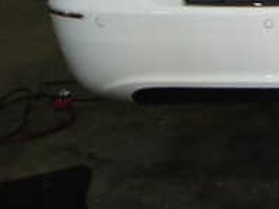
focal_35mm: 92
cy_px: 13
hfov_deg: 18.9
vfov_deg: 15.8
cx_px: 413
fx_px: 742
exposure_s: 1/60
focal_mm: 5.4
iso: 200
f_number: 2.3
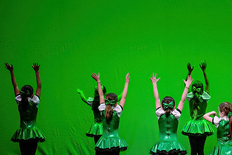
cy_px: 123
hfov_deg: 8.2
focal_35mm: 249
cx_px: 206
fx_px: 1605
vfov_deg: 5.5
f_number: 2.8
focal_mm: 112
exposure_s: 1/500
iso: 1250
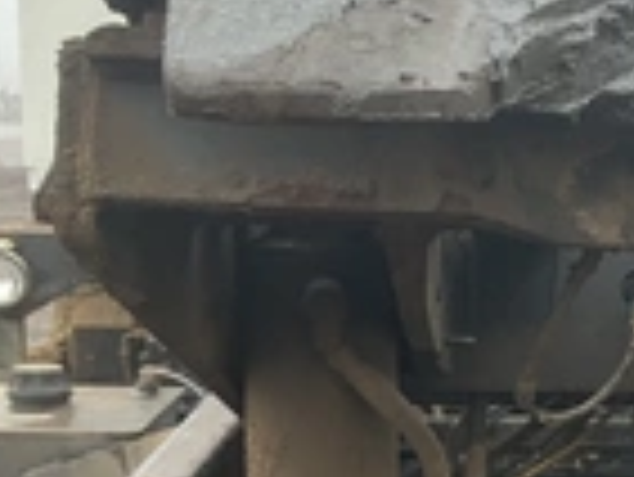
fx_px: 1503
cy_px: 382
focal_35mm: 82
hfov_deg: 22.3
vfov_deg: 17.9
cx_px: 724
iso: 32
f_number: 1.8
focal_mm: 3
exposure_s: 1/122
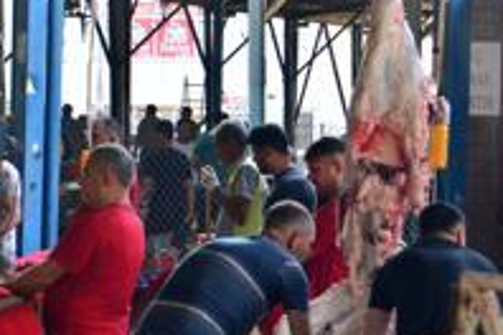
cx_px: -218
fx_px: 3688
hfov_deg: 7.7
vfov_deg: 5.2
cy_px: 178
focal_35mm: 264
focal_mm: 85
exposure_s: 1/500
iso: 2500
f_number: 5.6
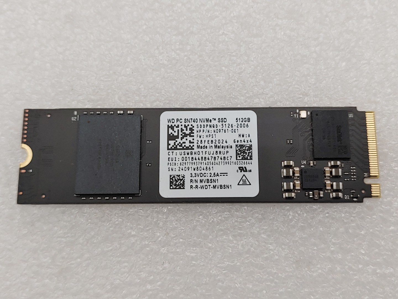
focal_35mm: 49
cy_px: 150
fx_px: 563
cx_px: 199
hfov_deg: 38.9
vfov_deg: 29.7
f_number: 1.8
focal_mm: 4.36
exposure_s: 1/163
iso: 50
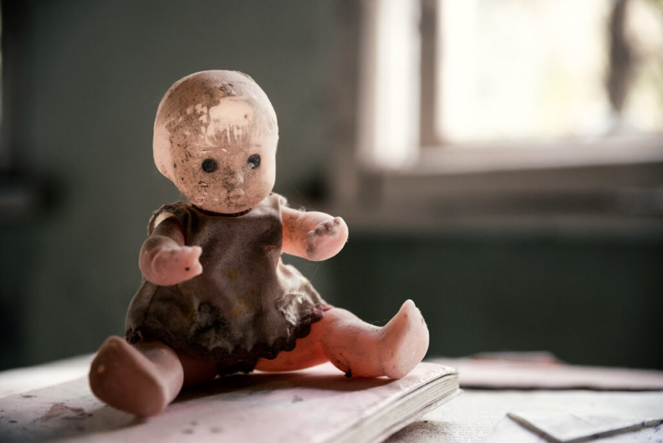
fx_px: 1290
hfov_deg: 28.8
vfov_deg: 19.5
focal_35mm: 70
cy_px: 222
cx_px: 332
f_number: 2.8
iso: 1600
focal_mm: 70
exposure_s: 1/100
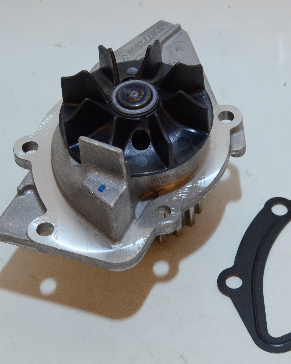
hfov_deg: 13.8
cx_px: 223
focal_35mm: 111
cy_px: 181
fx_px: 1195
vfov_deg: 17.3
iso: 1600
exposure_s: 1/50
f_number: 18
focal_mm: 52
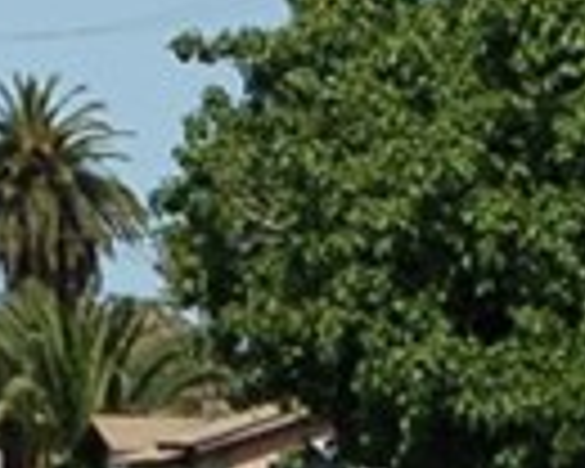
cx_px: -490
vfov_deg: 3.7
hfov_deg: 4.5
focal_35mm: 421
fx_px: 7289
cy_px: 322
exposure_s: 1/320
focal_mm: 38
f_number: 9
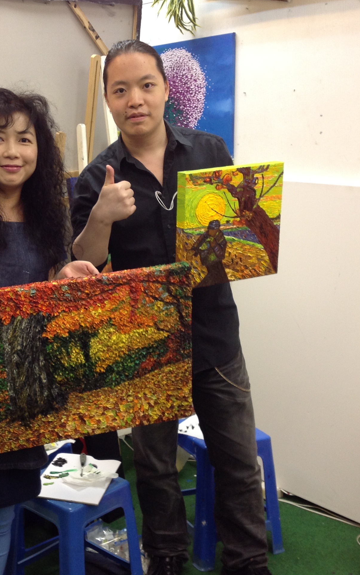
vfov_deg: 40.3
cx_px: 57
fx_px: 785
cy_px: 286
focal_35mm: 50
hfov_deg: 25.3
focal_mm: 4.28
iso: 64
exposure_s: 1/17
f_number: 2.4
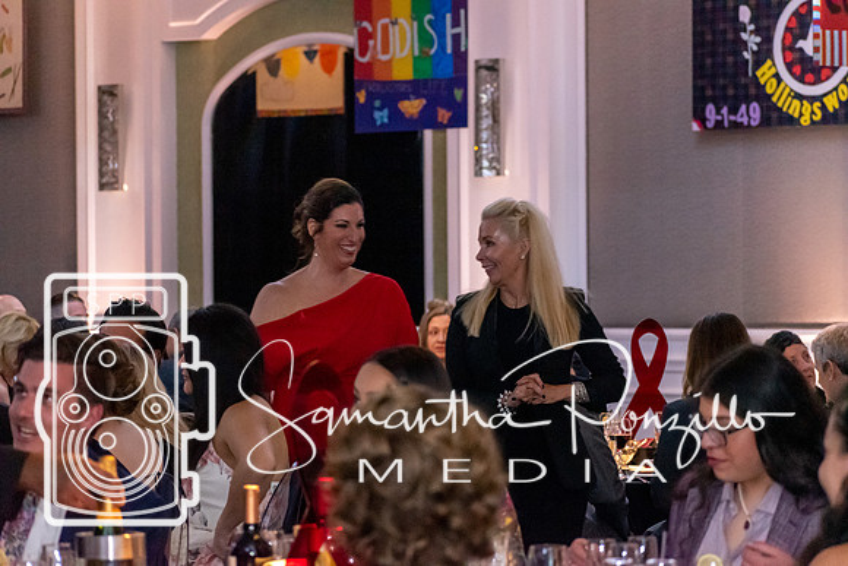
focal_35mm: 153
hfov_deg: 13.4
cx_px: 424
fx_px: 3605
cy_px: 283
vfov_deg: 9.0
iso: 6400
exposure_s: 1/60
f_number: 4.8
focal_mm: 102
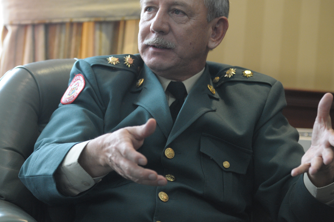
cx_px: 182
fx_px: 1455
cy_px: 84
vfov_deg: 8.7
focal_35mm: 157
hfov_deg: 13.1
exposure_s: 1/60
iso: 800
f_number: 2.8
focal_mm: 82
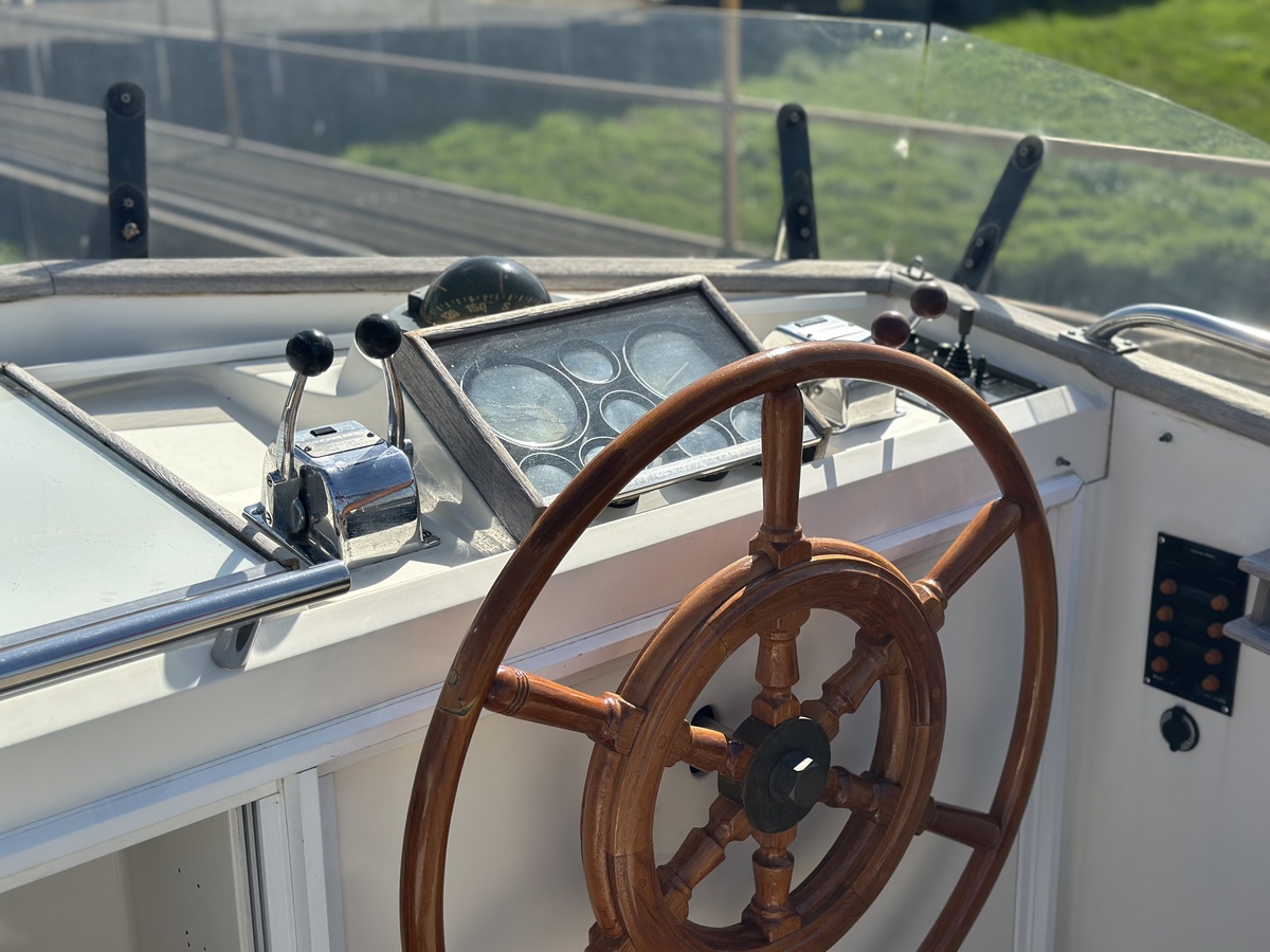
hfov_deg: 39.7
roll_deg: +1.6
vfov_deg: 30.3
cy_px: 476
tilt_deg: -18.2
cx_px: 635
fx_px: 1761
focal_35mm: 48
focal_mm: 6.86
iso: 100
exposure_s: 1/4016
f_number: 1.78
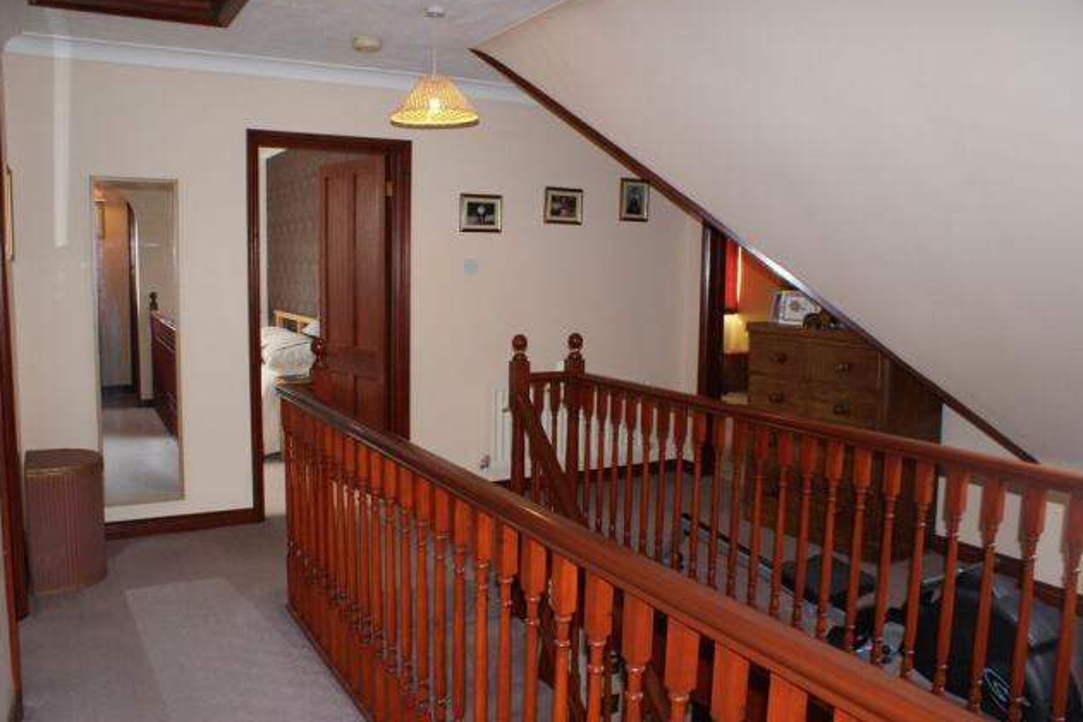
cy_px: 355
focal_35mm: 28
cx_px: 530
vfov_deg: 46.4
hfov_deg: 65.5
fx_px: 842
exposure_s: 1/60
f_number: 5.6
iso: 400
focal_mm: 18
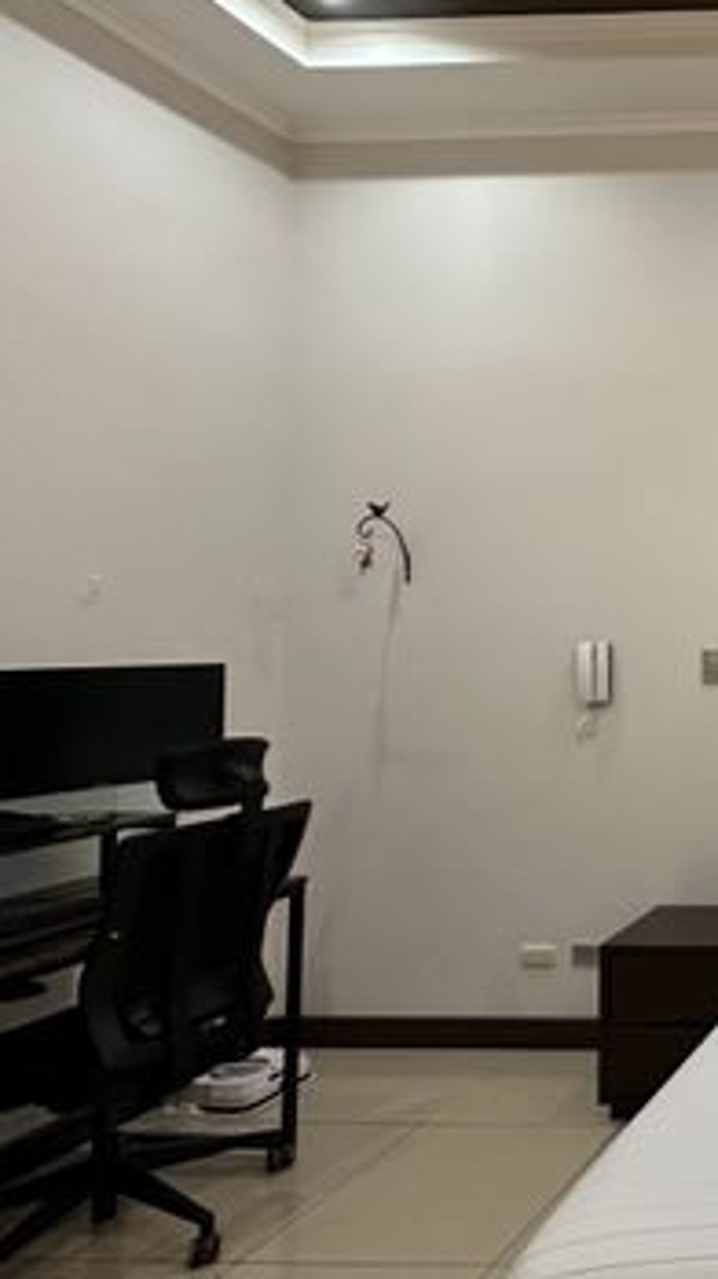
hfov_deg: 28.5
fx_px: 949
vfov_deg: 67.9
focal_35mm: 28
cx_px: 1055
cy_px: 605
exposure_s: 1/60
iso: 250
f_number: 2.2
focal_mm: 2.22
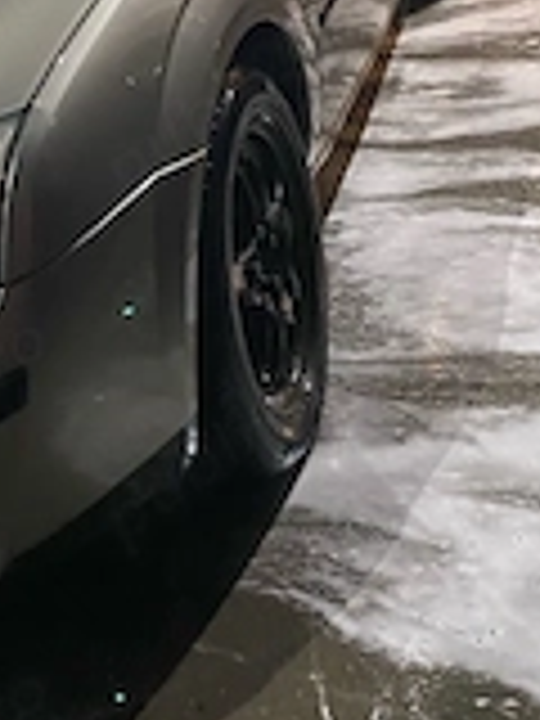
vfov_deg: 29.1
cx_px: -9
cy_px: 135
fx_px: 1352
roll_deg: +15.1
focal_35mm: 65
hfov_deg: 21.7
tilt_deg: -16.9
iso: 640
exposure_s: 1/25
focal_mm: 4.25
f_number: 1.8
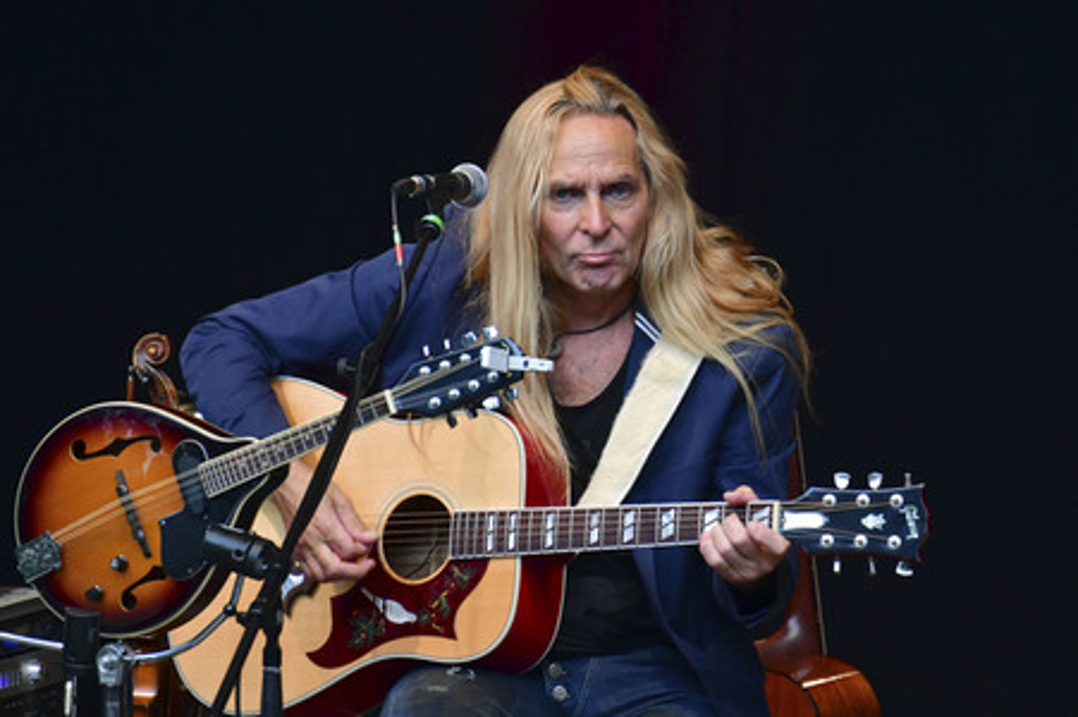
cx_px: 539
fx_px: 22441
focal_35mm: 750
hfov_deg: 2.8
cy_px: 358
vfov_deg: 1.8
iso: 1600
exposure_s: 1/400
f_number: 5.6
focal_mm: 500
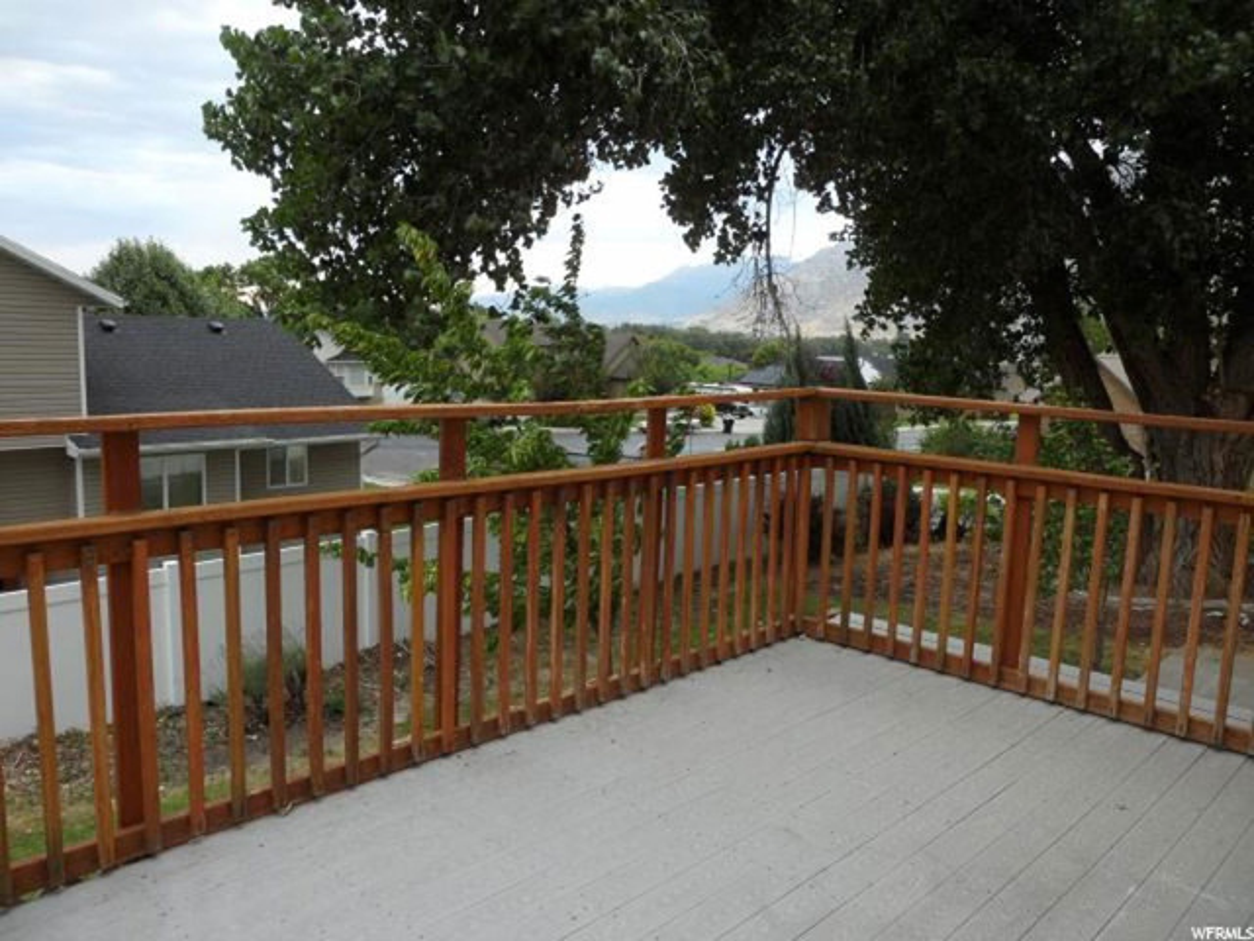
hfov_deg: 65.3
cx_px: 627
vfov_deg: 51.4
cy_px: 470
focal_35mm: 27
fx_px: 978
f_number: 3.5
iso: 80
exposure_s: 1/45
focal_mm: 4.9
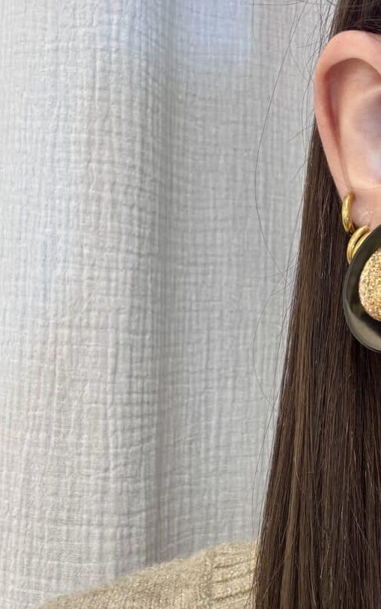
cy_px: 316
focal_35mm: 40
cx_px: 266
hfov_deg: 31.6
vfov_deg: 49.3
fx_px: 664
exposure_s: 1/50
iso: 80
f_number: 1.9
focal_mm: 2.69
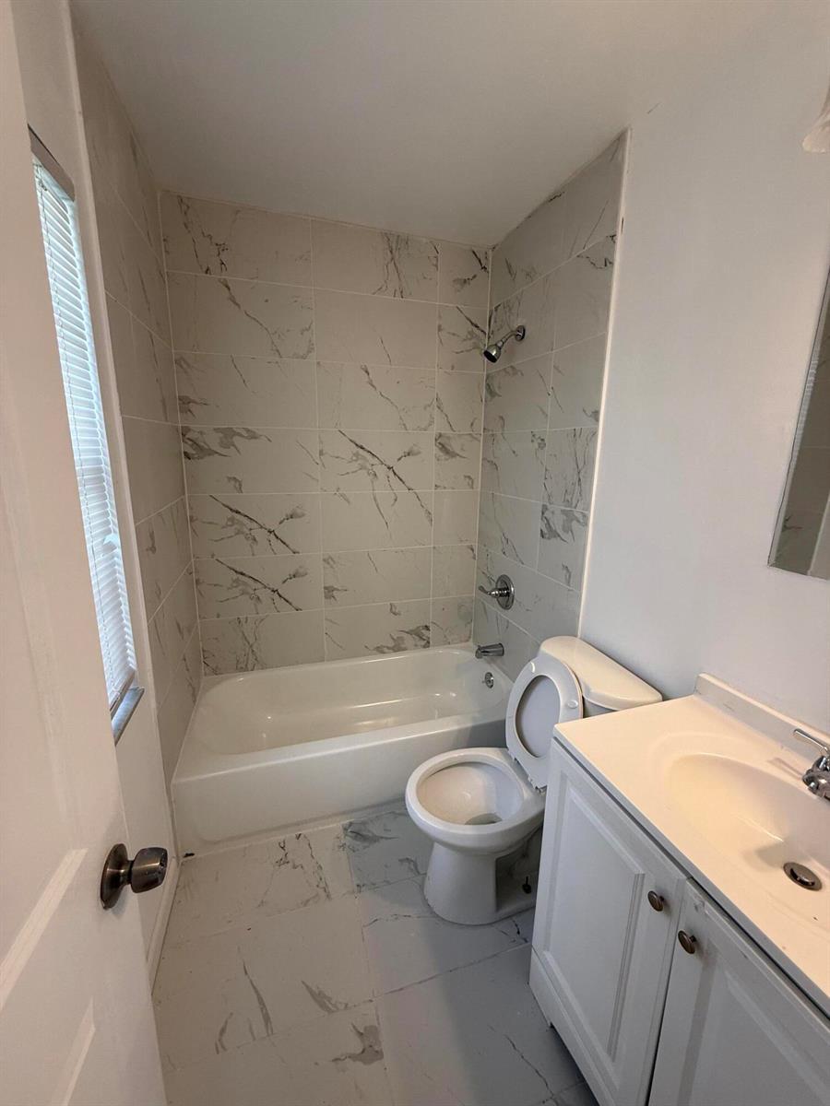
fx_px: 448
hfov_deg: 85.7
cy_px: 553
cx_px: 415
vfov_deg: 102.1
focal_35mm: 14
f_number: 2.2
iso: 100
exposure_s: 1/99
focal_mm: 2.22
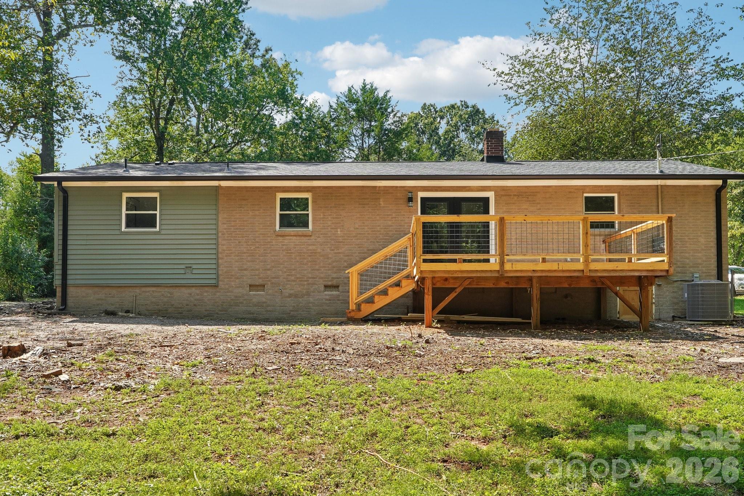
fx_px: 620
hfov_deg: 61.9
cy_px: 248
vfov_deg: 43.6
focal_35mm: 30
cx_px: 372
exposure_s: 1/30
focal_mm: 20
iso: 100
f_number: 8
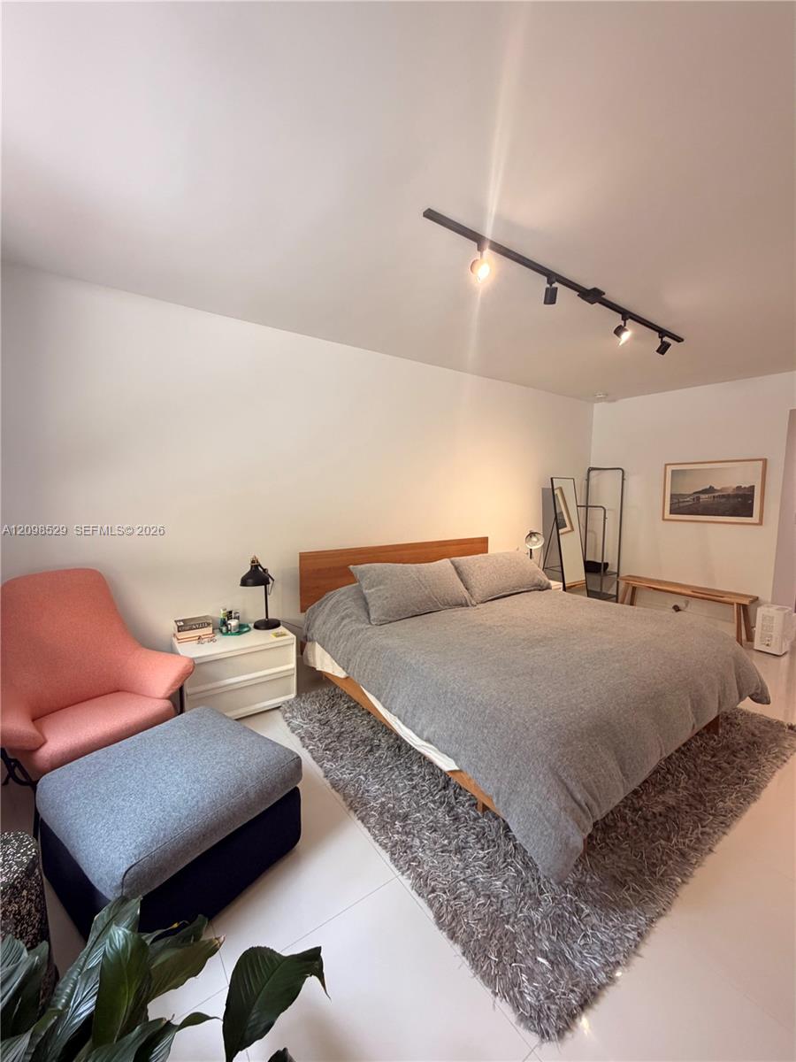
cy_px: 531
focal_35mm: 14
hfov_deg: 85.7
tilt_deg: -6.4
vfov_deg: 102.1
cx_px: 398
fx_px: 429
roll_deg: -1.0
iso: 320
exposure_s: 1/120
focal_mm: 2.22
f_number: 2.2
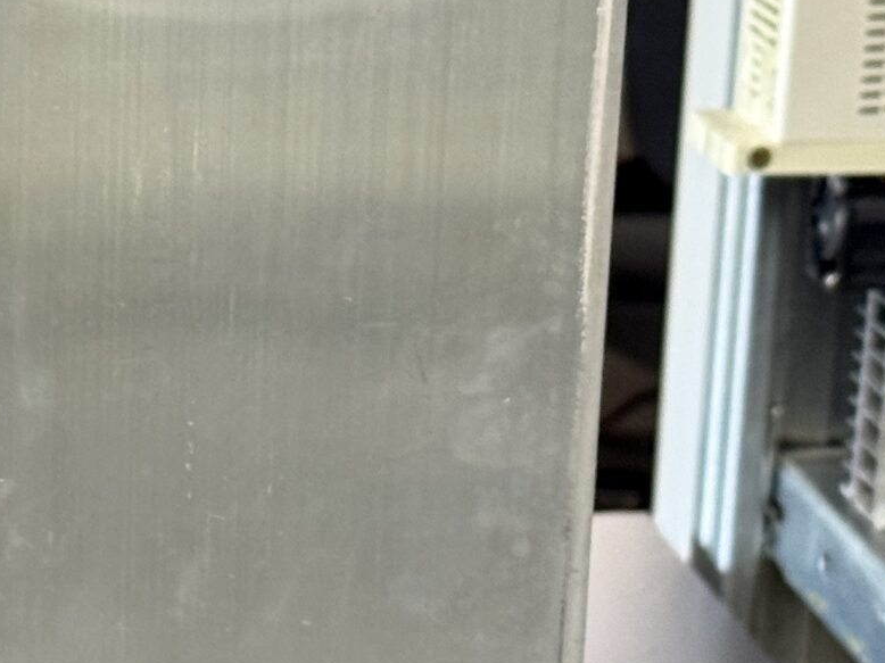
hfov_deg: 12.0
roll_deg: +3.0
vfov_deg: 9.3
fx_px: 4038
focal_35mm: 158
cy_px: 678
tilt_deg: -19.4
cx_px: -429
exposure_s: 1/33
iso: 200
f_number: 1.78
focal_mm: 6.76
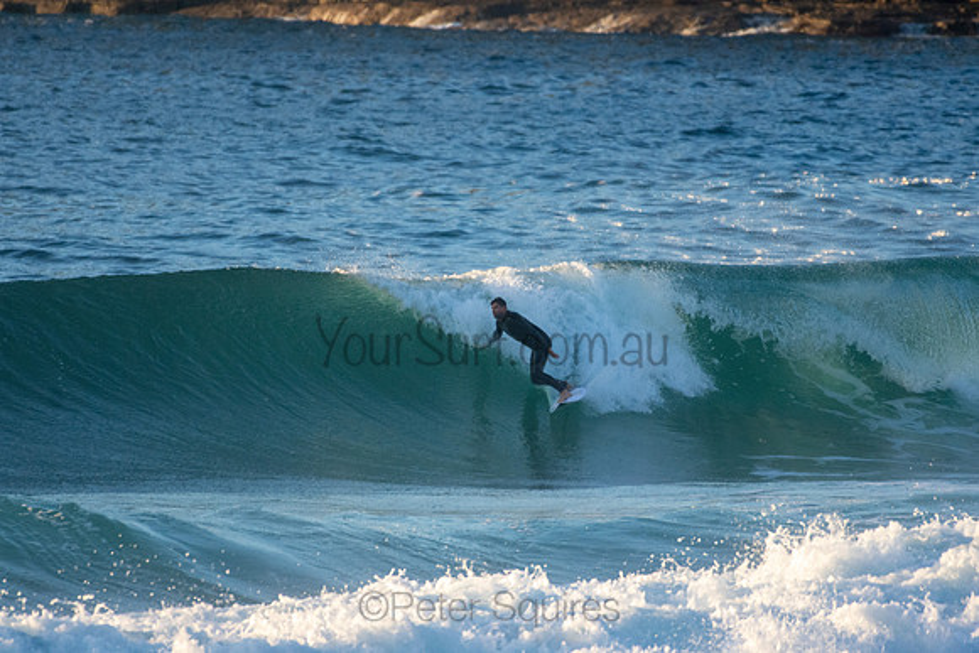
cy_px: 326
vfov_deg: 1.8
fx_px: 20400
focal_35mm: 750
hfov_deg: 2.7
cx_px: 490
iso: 1600
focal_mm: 500
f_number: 5.6
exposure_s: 1/2000
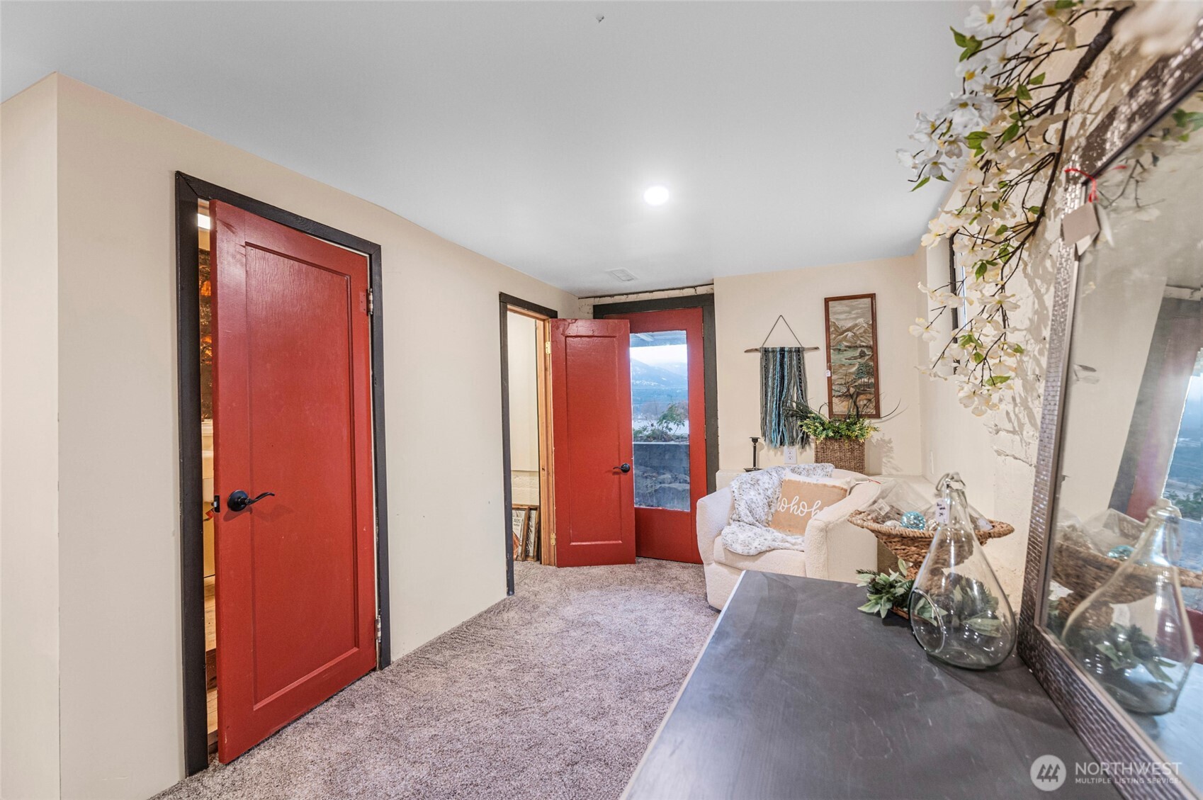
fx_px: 501
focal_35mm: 15
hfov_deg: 100.4
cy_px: 400
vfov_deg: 77.2
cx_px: 602
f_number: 4.5
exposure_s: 1/20
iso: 1600
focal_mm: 15
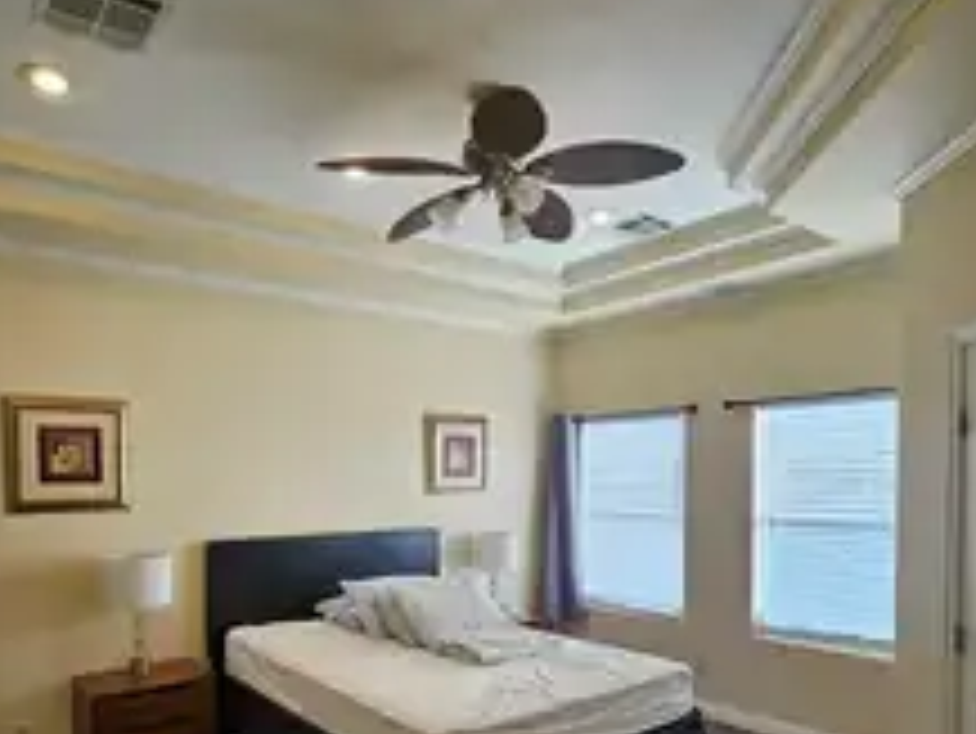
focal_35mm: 24
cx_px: 409
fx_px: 677
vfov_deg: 55.4
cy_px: 504
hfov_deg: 71.1
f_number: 2.2
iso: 50
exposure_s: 1/120
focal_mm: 1.7
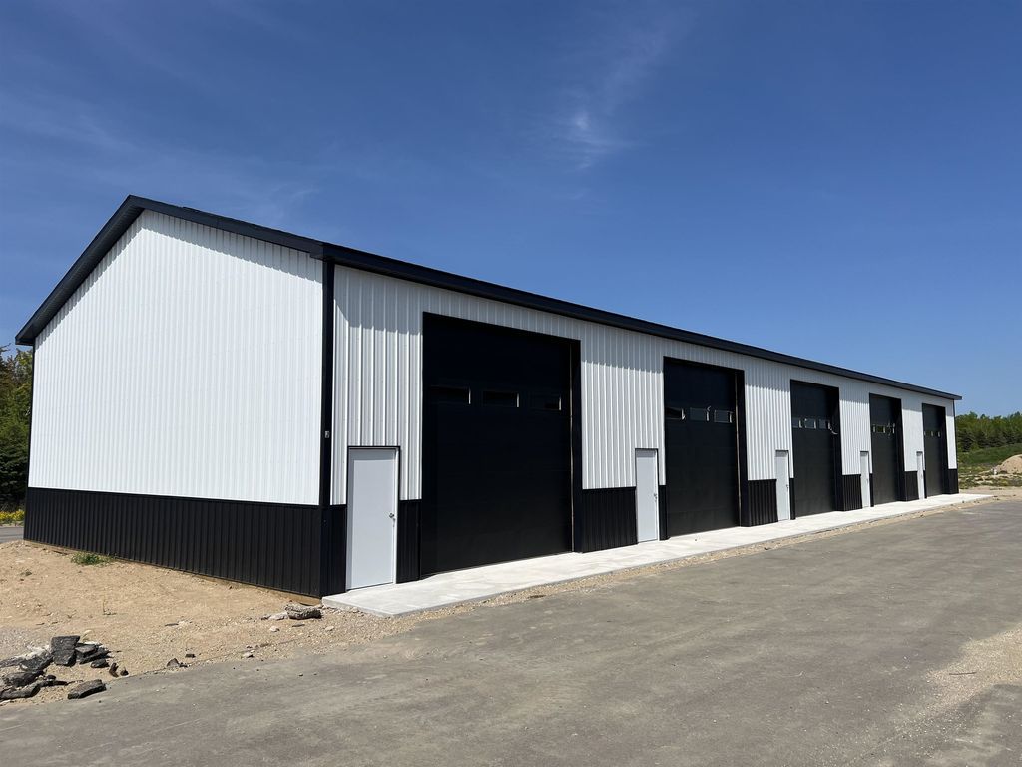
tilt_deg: +5.2
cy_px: 384
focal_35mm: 26
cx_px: 511
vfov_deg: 53.1
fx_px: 768
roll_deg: +0.5
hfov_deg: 67.3
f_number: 1.5
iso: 50
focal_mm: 5.7
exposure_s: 1/8696
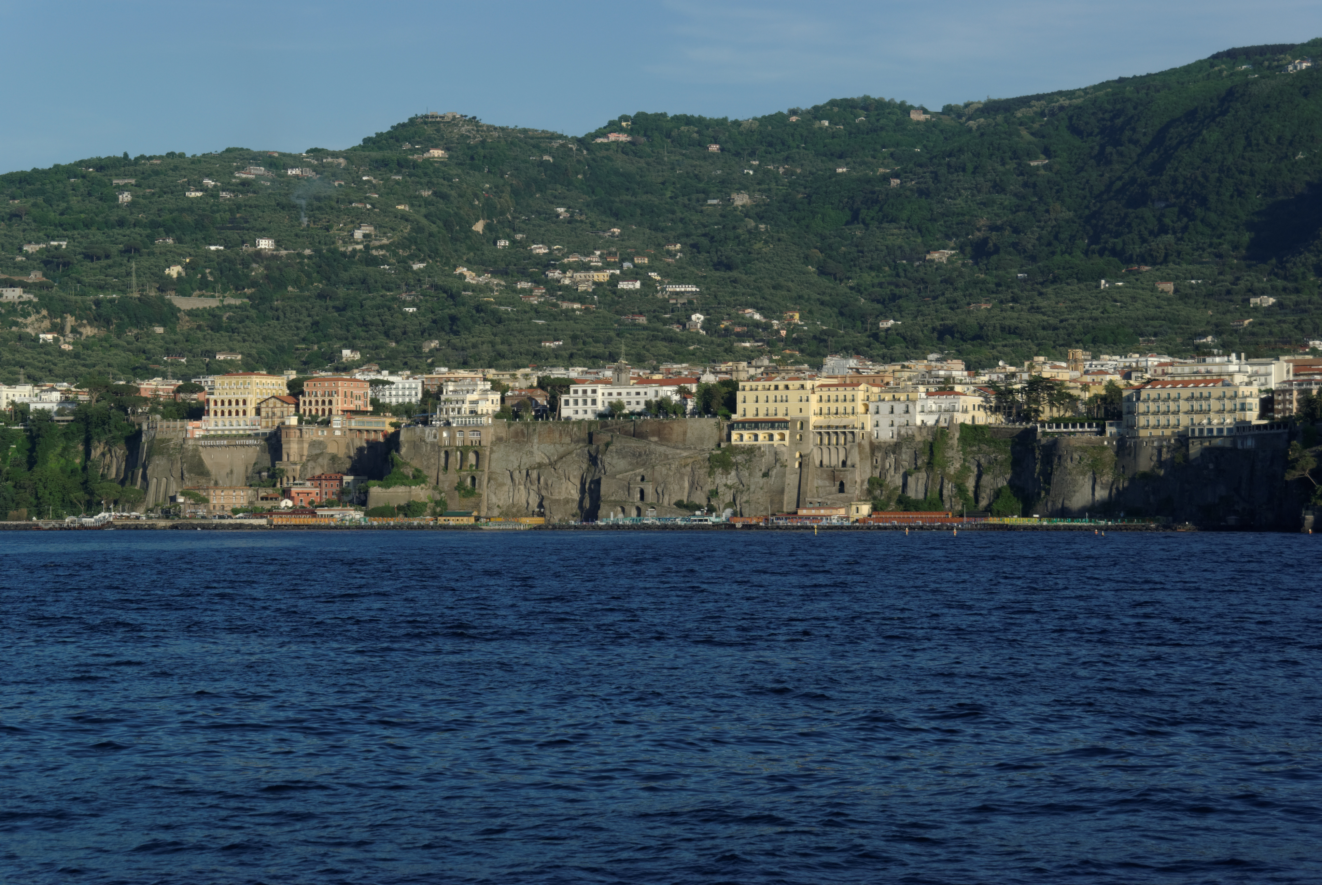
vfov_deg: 14.5
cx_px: 661
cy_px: 442
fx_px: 3474
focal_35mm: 94
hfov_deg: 21.5
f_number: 6.7
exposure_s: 1/350
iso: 100
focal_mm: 63
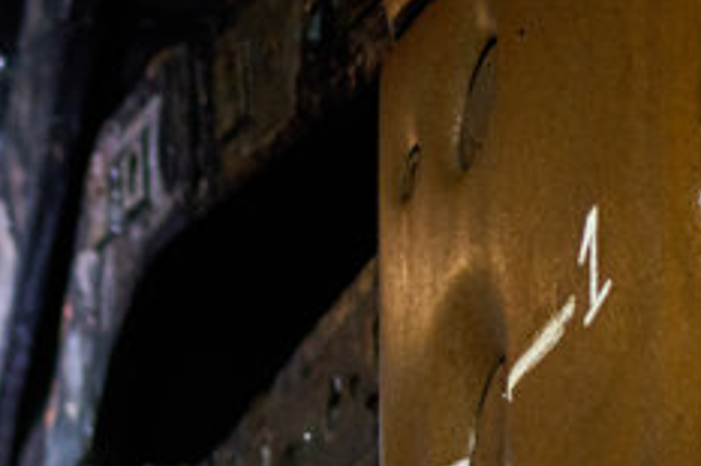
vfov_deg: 8.8
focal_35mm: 147
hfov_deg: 12.8
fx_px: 2860
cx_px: -508
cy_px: 952
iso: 2000
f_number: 1.4
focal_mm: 35
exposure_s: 1/320
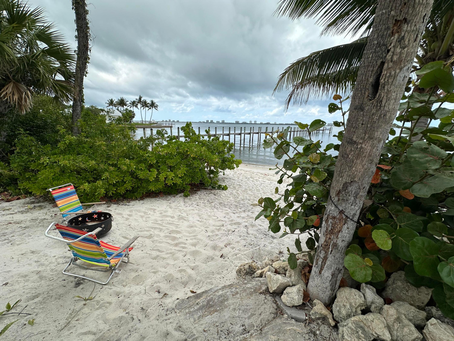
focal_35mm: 14
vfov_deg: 85.7
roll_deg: -1.7
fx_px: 184
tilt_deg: -14.1
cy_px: 170
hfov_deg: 102.1
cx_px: 227
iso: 40
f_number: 2.2
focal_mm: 2.22
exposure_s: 1/1416
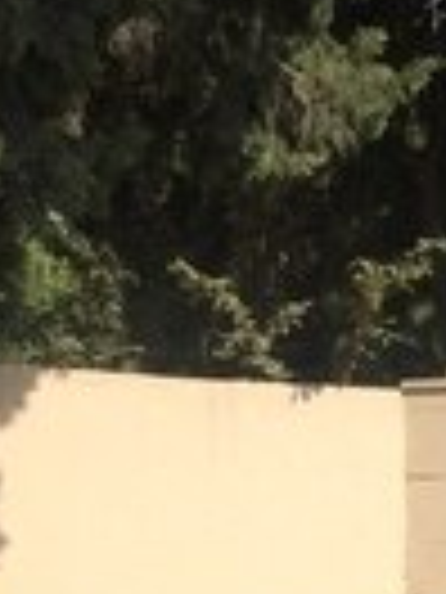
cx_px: 500
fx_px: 1873
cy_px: 1044
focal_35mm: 109
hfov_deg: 13.3
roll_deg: -0.9
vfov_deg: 15.6
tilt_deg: -14.9
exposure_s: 1/1642
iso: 32
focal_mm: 4.15
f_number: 2.2
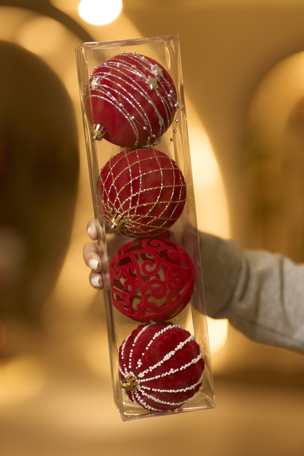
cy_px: 228
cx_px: 152
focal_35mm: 118
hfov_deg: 11.6
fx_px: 1495
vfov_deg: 17.3
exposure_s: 1/200
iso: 800
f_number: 2.8
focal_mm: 118
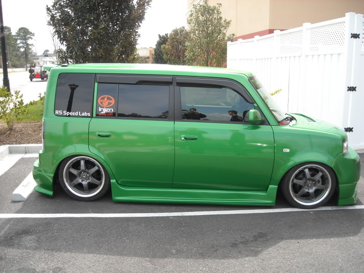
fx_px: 368
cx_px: 182
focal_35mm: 35
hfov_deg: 52.6
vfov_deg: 40.7
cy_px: 136
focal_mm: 5.7
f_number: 2.8
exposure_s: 1/323
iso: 64
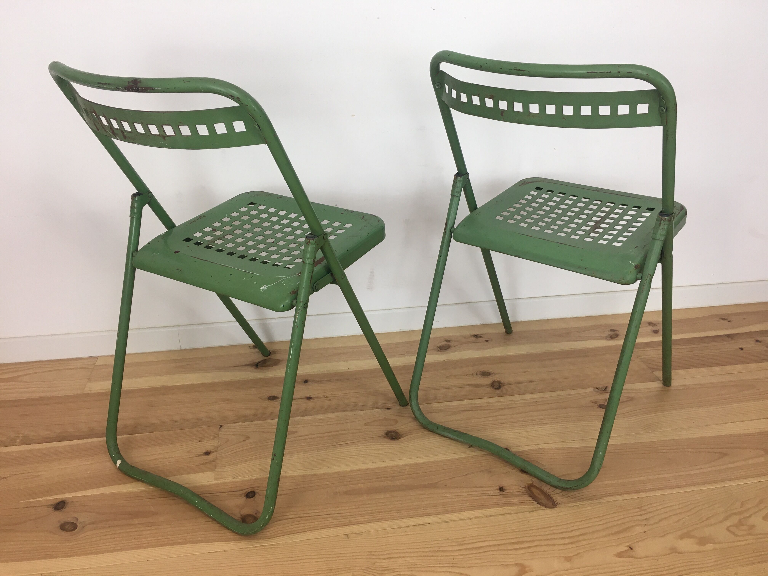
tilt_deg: -25.5
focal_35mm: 29
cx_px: 384
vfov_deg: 48.2
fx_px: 643
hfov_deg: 61.7
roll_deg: +0.2
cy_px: 288
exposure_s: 1/33
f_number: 2.2
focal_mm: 4.15
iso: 25
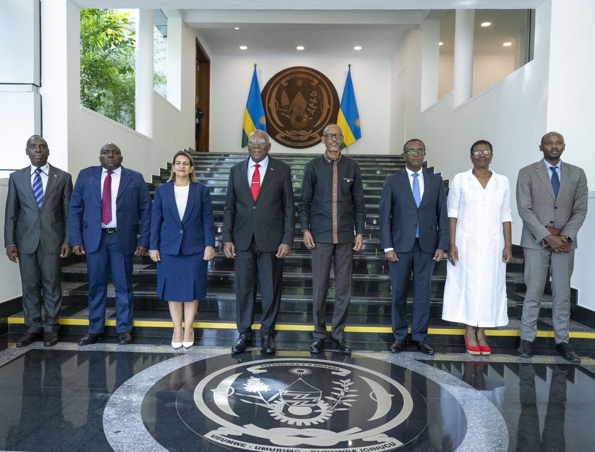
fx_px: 472
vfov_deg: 51.2
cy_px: 224
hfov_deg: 64.4
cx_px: 275
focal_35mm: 27
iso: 1000
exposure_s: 1/200
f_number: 3.2
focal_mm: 24
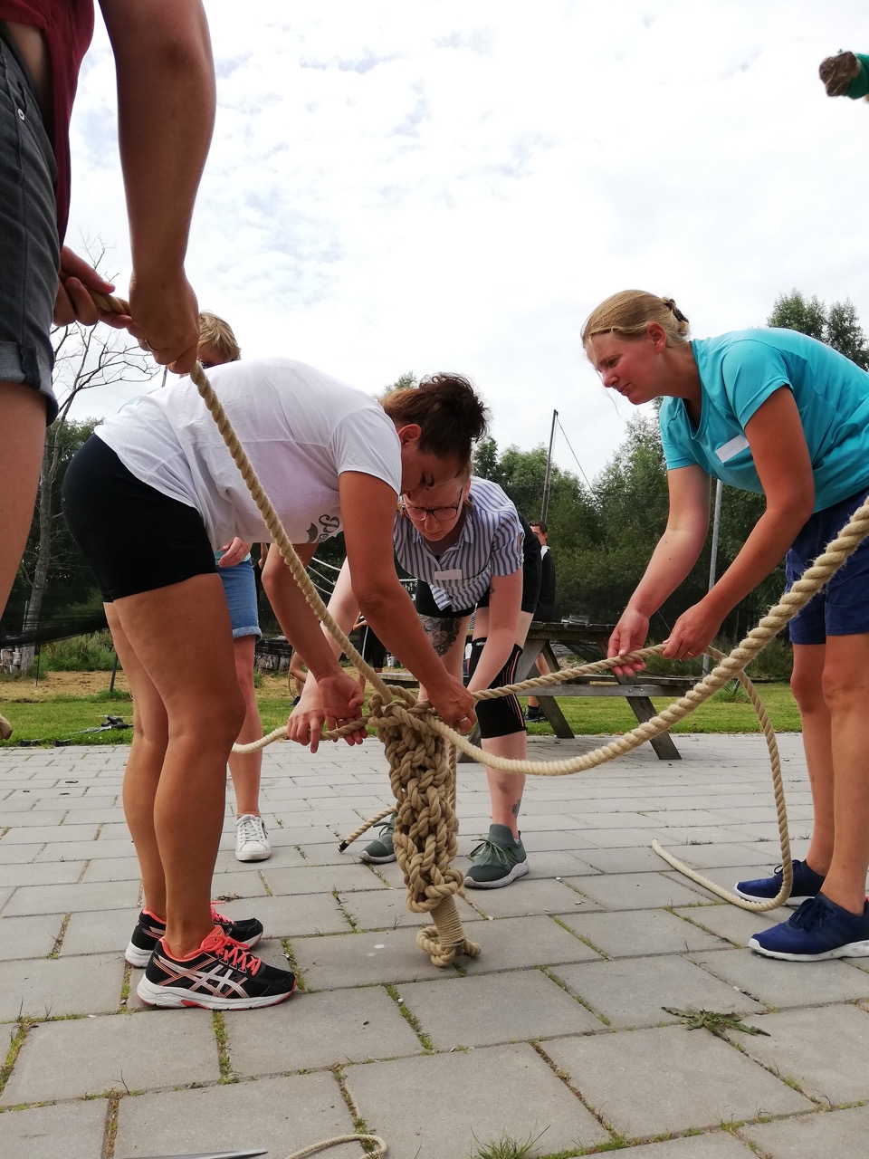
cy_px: 580
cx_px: 434
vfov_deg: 67.3
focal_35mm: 26
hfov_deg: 53.1
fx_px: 870
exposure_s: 1/790
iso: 50
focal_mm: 3.81
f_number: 2.2
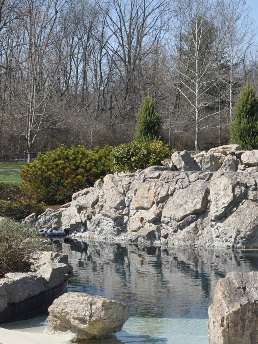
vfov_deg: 19.6
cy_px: 175
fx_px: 993
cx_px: 246
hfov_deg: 14.6
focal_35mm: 100
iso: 200
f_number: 9
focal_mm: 24
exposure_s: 1/320
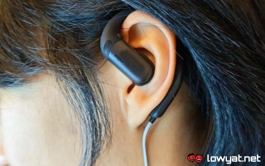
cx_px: 132
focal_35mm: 49
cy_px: 68
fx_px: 354
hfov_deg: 41.1
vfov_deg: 26.3
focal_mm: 5.4
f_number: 1.6
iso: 800
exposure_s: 1/33
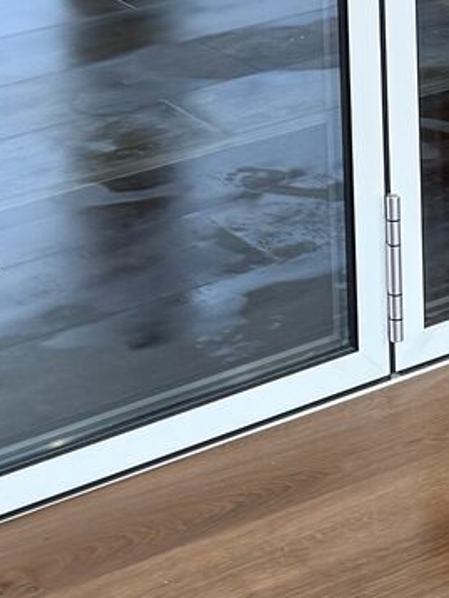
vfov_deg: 14.0
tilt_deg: -11.2
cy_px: -229
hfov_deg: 11.0
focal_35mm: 134
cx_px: 442
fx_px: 2315
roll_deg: -0.4
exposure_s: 1/60
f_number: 1.78
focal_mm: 6.76
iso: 125
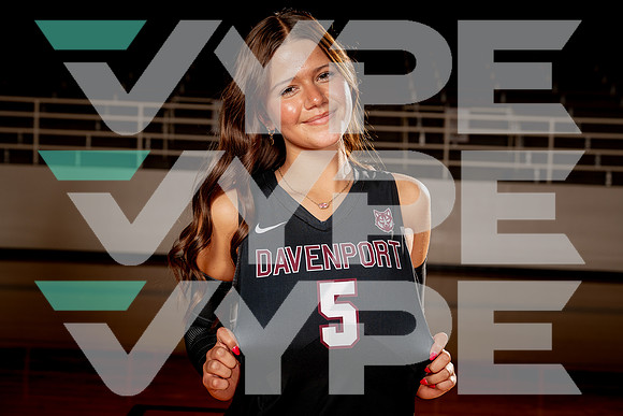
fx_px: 969
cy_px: 208
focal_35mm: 56
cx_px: 312
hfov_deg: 35.6
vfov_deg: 24.2
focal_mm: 56
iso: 100
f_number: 5.6
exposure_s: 1/250
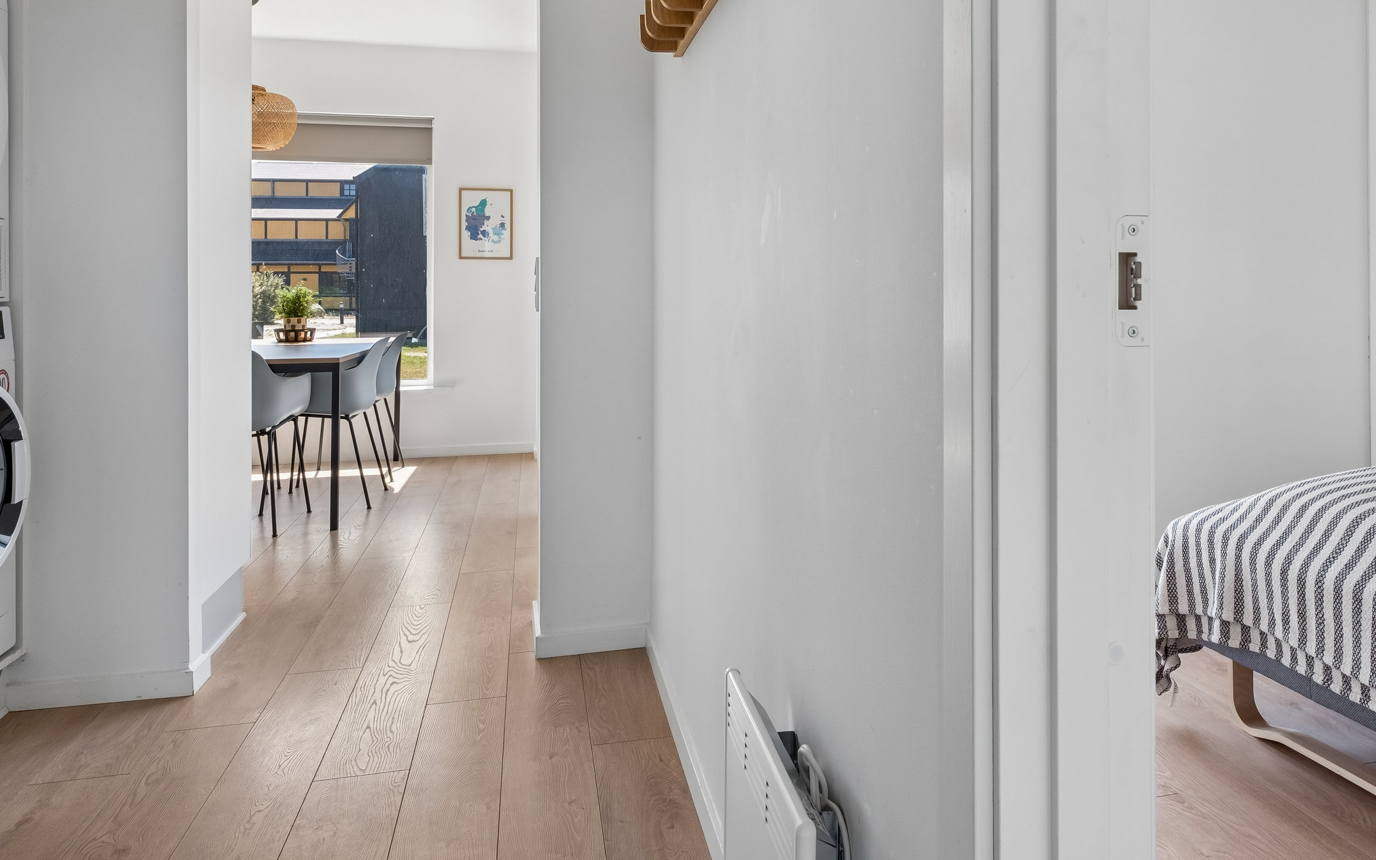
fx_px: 1013
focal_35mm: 27
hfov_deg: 67.9
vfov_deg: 45.3
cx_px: 810
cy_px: 284
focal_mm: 11.9
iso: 200
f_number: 8
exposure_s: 1/35
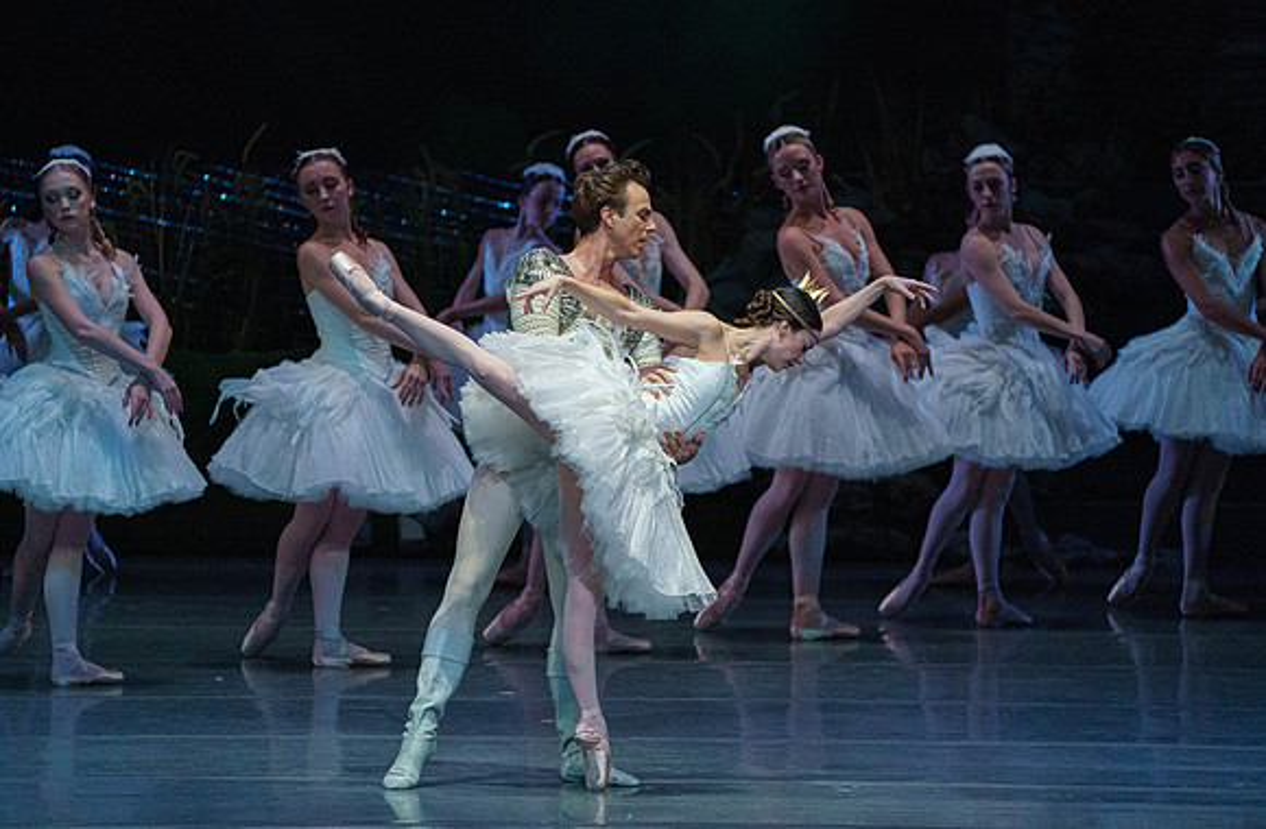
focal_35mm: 366
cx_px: 633
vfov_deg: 3.7
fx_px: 12793
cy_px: 421
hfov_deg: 5.7
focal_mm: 364
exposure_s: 1/250
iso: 8000
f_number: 5.6
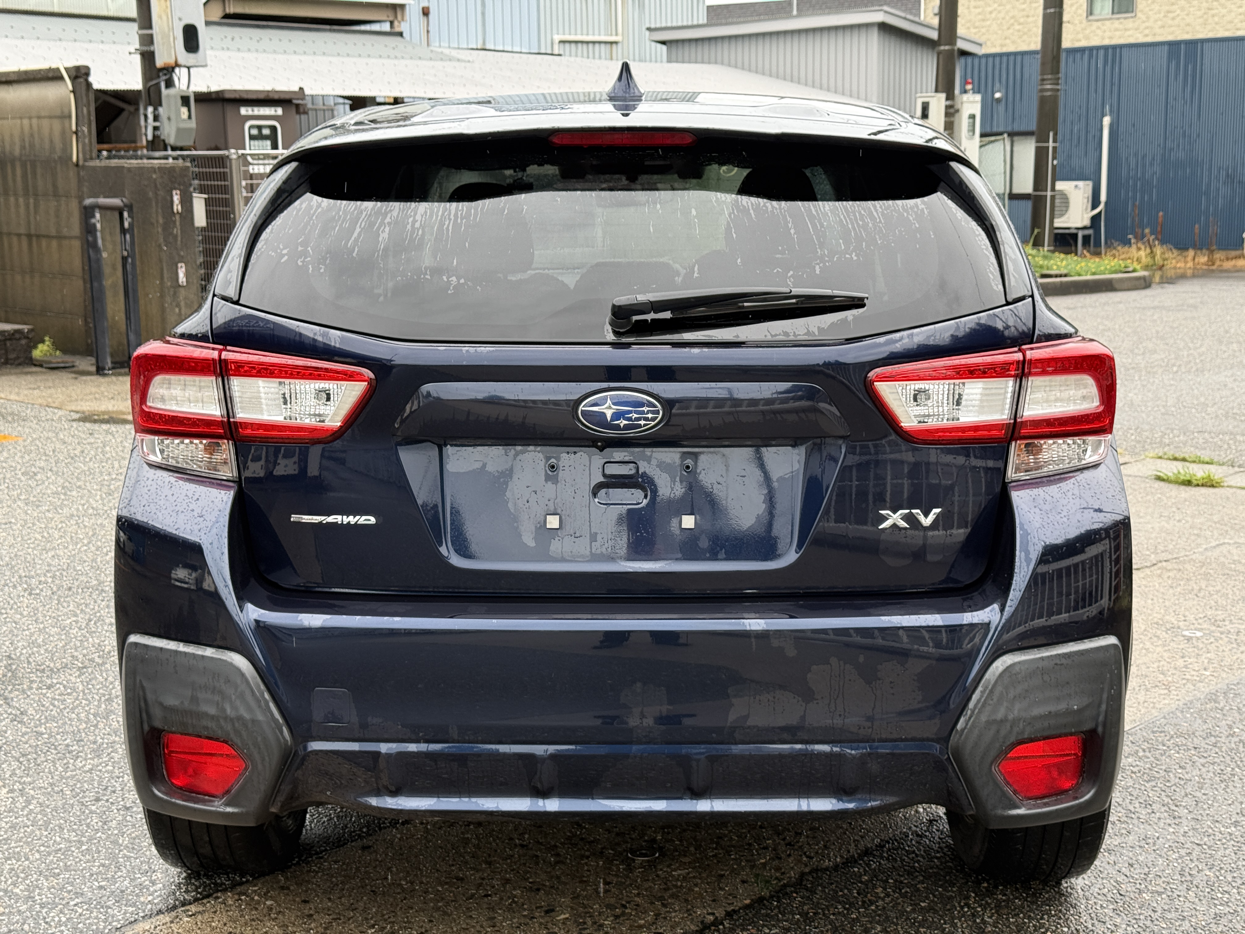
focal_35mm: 48
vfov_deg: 30.3
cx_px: 622
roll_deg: +1.3
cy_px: 467
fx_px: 1726
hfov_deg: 39.7
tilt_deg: -10.0
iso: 80
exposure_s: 1/432
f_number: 1.78
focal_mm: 6.76
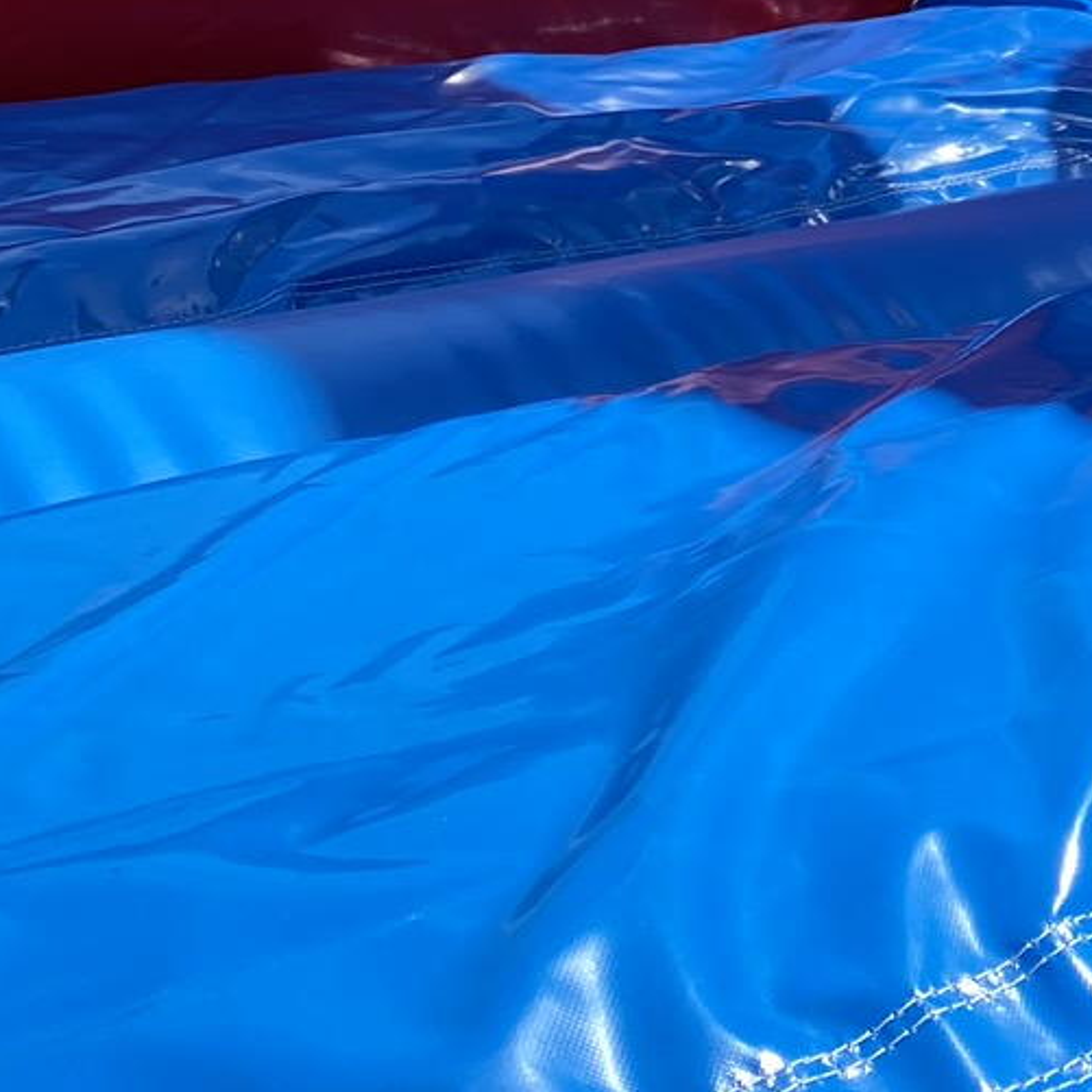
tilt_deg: +0.8
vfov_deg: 17.5
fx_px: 3355
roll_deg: -0.4
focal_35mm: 94
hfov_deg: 15.8
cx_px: 1946
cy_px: -283
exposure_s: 1/1125
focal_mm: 4.25
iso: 32
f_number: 1.8
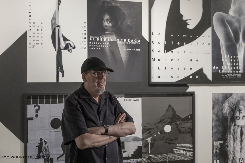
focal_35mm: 54
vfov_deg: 25.1
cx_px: 122
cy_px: 82
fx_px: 367
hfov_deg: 36.9
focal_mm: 35.8
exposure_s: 1/125
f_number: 5
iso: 2500
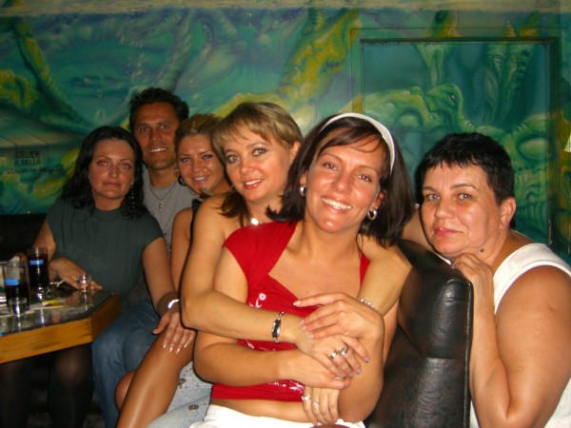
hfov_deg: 49.0
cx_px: 286
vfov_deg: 37.7
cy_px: 214
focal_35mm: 38
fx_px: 627
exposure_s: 1/60
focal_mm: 7.9
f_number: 2.8
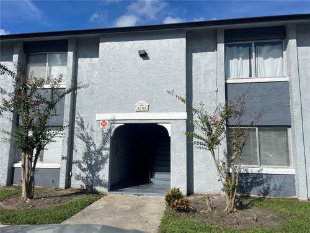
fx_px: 233
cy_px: 116
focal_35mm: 26
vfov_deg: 53.1
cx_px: 155
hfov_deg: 67.3
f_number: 1.6
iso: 32
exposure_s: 1/7299
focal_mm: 4.2
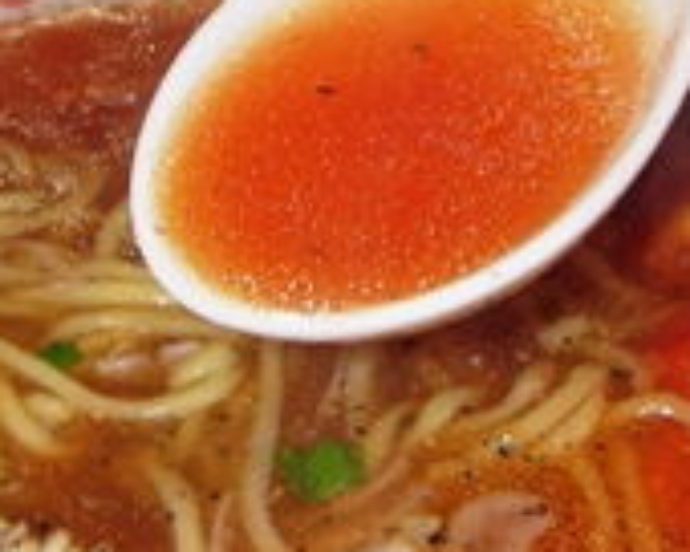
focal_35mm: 84
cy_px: 203
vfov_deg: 18.2
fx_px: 1715
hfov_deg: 22.7
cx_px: 414
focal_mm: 6.3
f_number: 6.6
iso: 50
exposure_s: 1/30
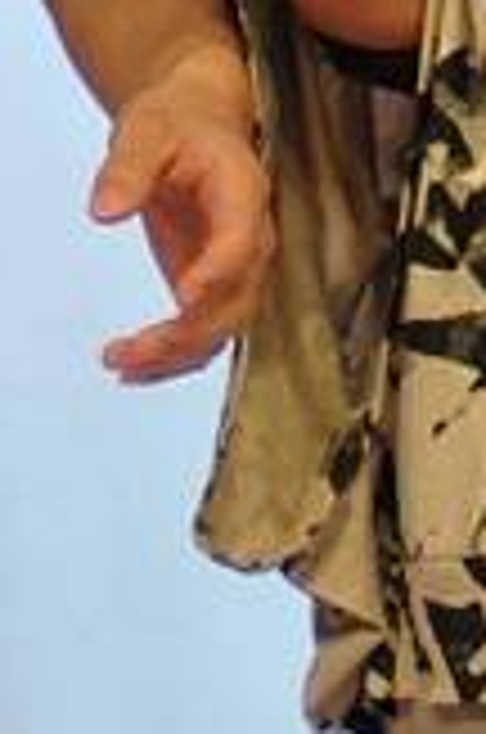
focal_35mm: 1081
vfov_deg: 1.9
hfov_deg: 1.3
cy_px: -41
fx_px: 21982
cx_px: -11
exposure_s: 1/200
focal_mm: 98
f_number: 4.5
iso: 800
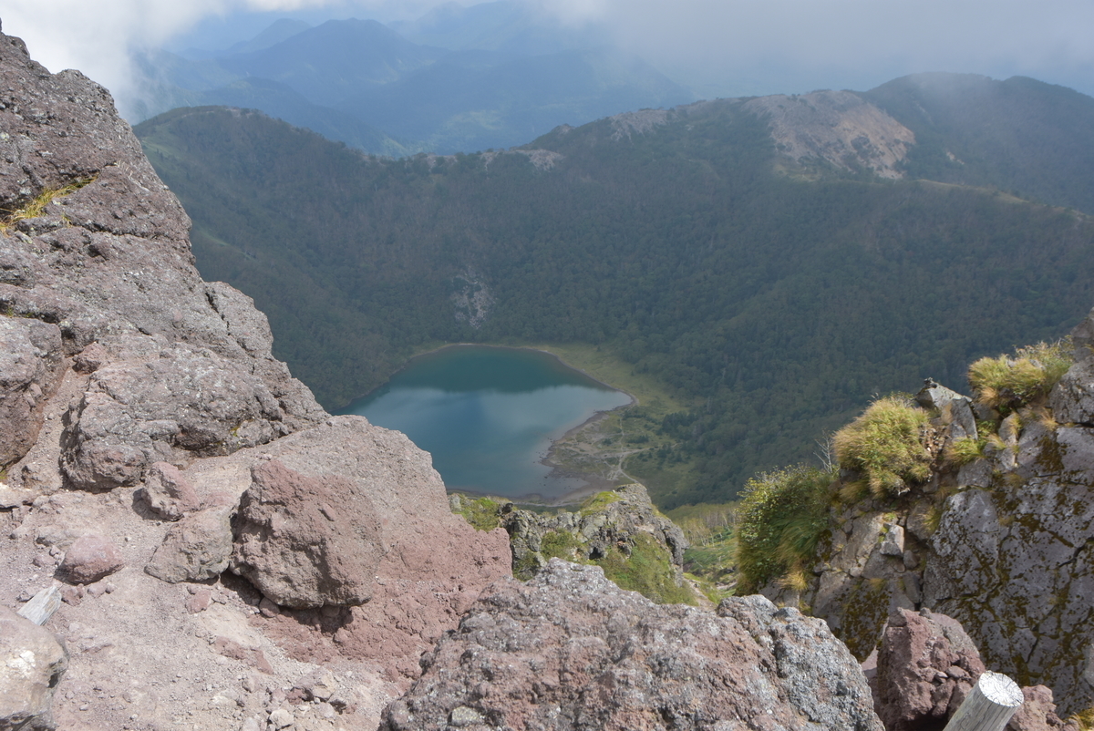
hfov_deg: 53.1
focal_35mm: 36
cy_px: 366
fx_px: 1095
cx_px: 547
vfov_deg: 36.9
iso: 125
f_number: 7.1
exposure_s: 1/250
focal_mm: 24
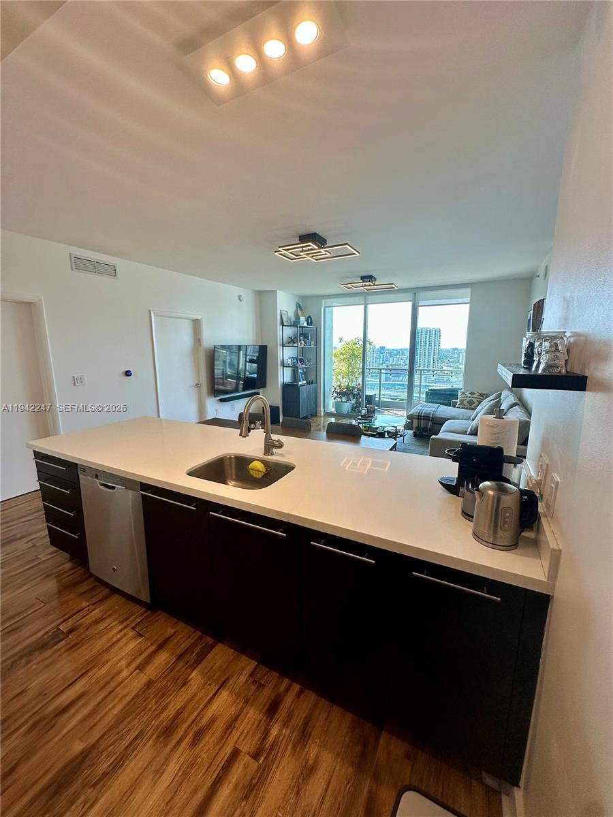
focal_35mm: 14
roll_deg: -0.4
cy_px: 408
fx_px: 331
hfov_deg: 85.7
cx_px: 306
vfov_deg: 102.1
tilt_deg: -10.7
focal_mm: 2.22
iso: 40
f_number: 2.2
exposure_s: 1/168
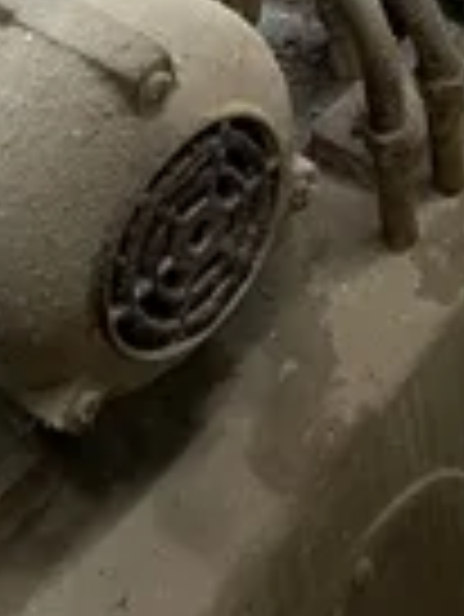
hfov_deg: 19.3
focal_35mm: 76
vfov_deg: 22.4
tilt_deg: -29.7
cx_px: 342
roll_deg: +4.9
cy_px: -229
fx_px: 1356
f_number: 1.5
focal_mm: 5.7
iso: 640
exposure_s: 1/30
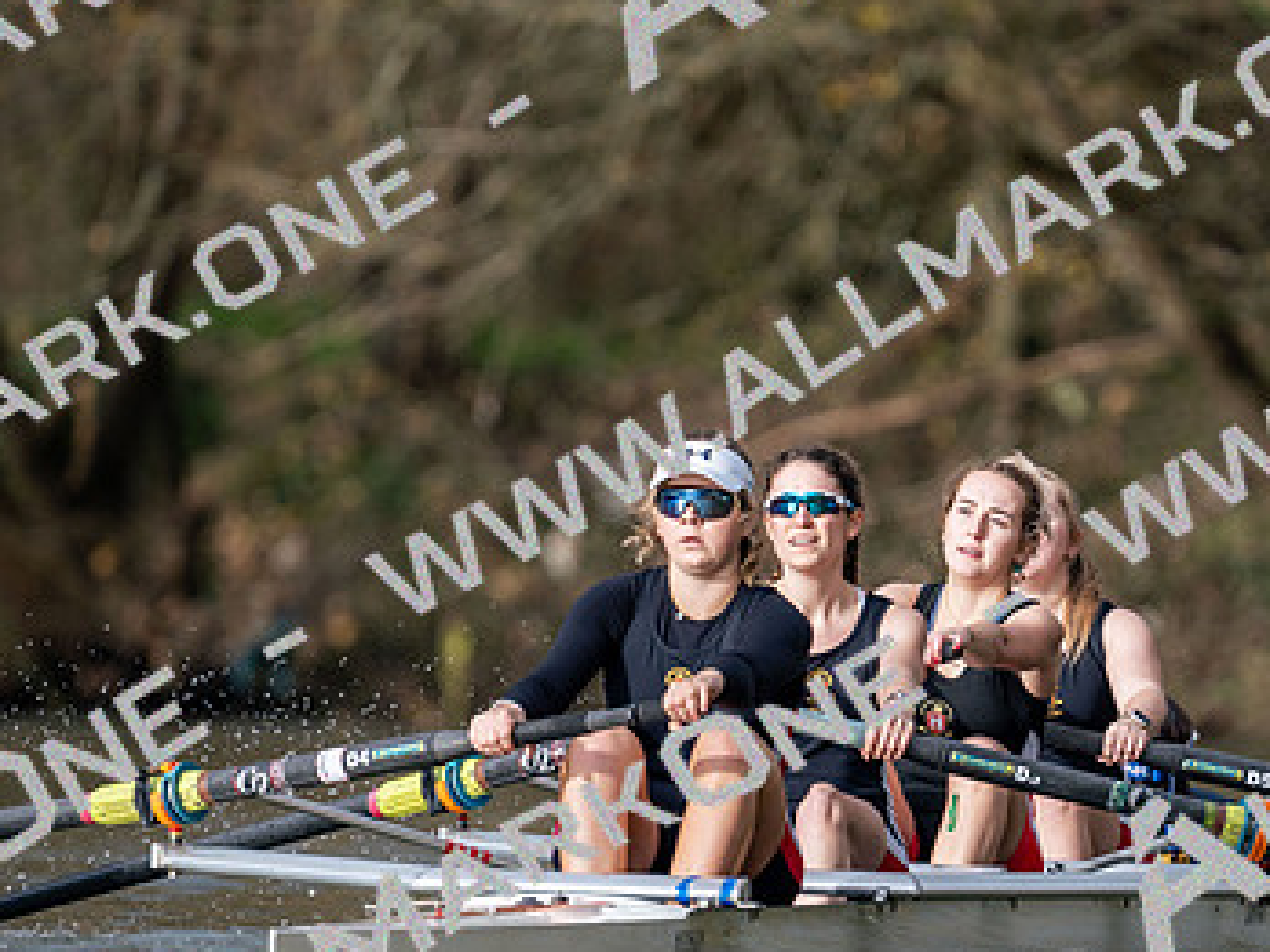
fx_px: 35257
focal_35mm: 961
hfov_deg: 2.1
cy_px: 626
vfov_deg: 1.5
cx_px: 817
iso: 400
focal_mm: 600
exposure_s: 1/1600
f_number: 6.3
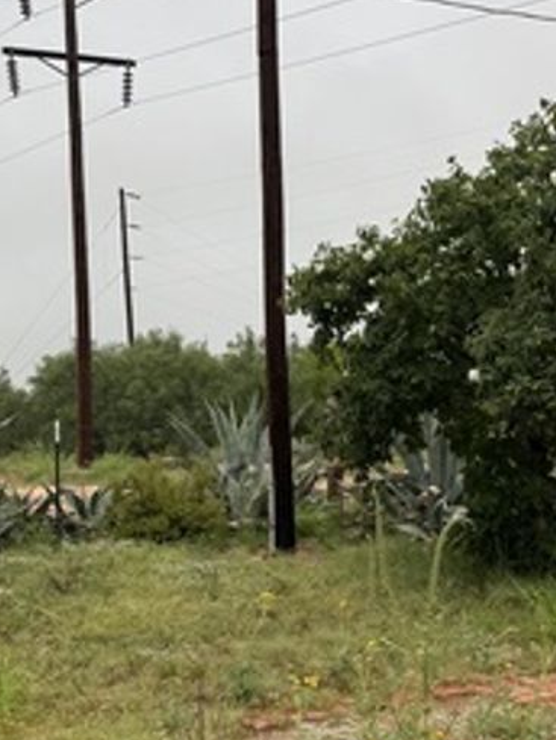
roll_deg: +1.6
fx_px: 1434
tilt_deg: +4.7
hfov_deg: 21.3
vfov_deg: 29.0
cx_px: 533
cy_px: 362
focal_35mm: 67
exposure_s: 1/121
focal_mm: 6.76
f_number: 1.78
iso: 64
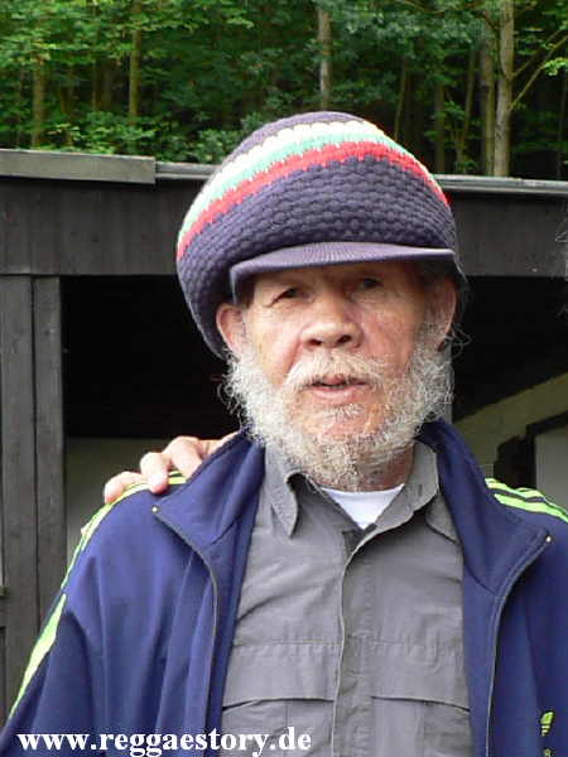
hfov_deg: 40.7
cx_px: 284
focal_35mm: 35
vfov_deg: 52.6
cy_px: 378
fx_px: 766
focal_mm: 6
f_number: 2.8
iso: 64
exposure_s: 1/80
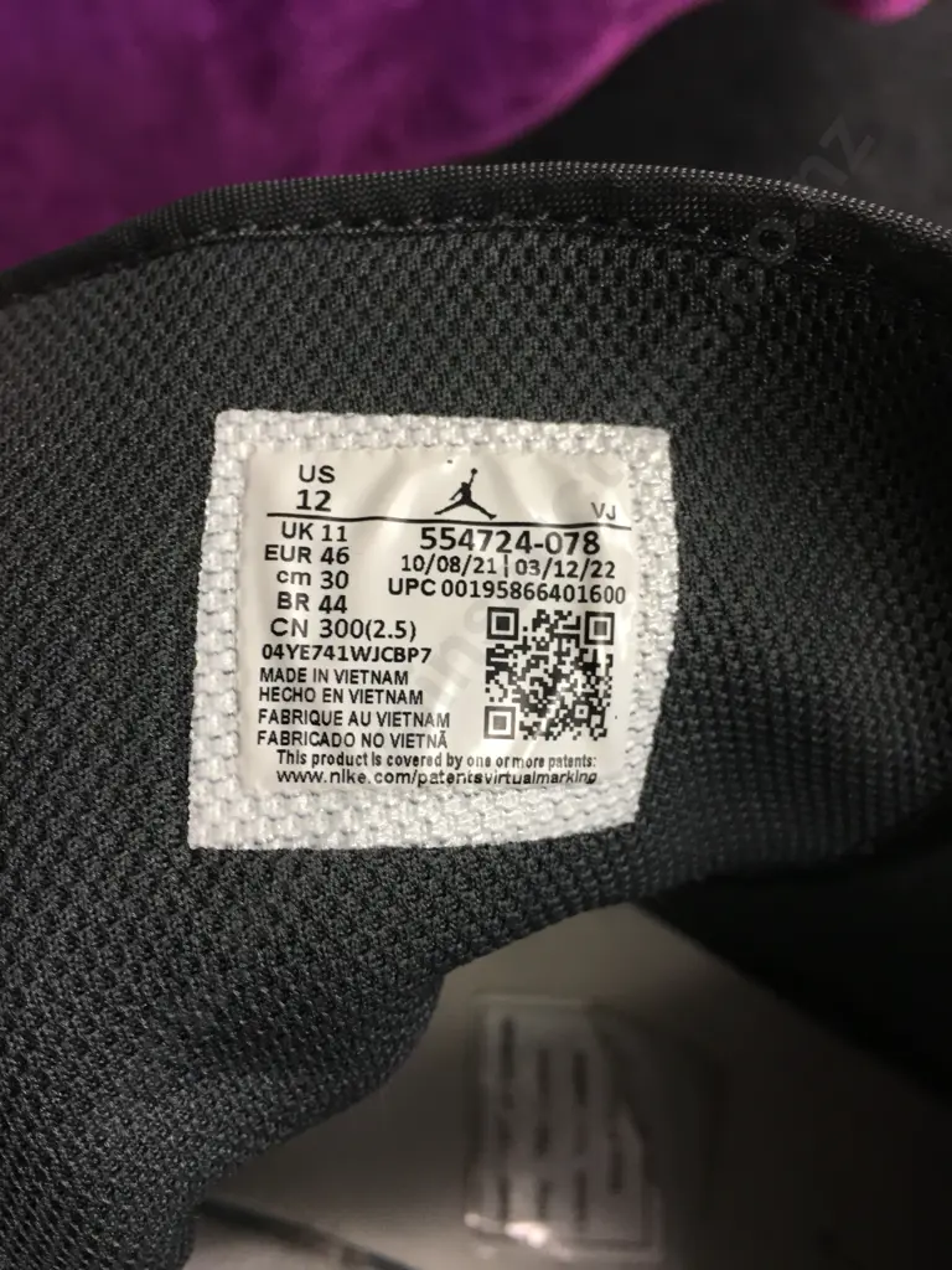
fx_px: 1063
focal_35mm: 29
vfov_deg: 61.7
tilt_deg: -72.4
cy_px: 635
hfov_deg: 48.2
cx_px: 476
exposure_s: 1/17
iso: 32
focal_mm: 4.15
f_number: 2.2
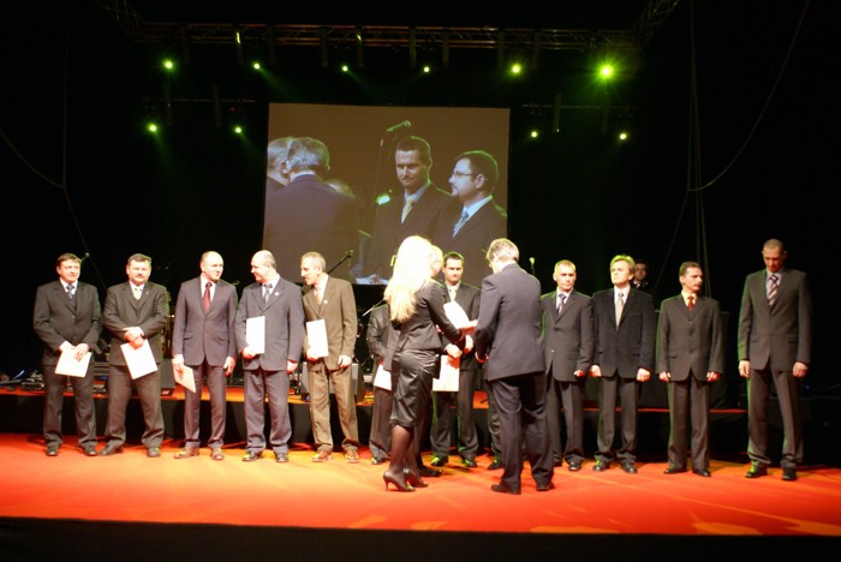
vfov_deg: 36.9
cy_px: 281
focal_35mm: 36
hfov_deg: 53.1
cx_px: 420
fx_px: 842
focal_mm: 24
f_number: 4.5
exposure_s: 1/20
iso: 400
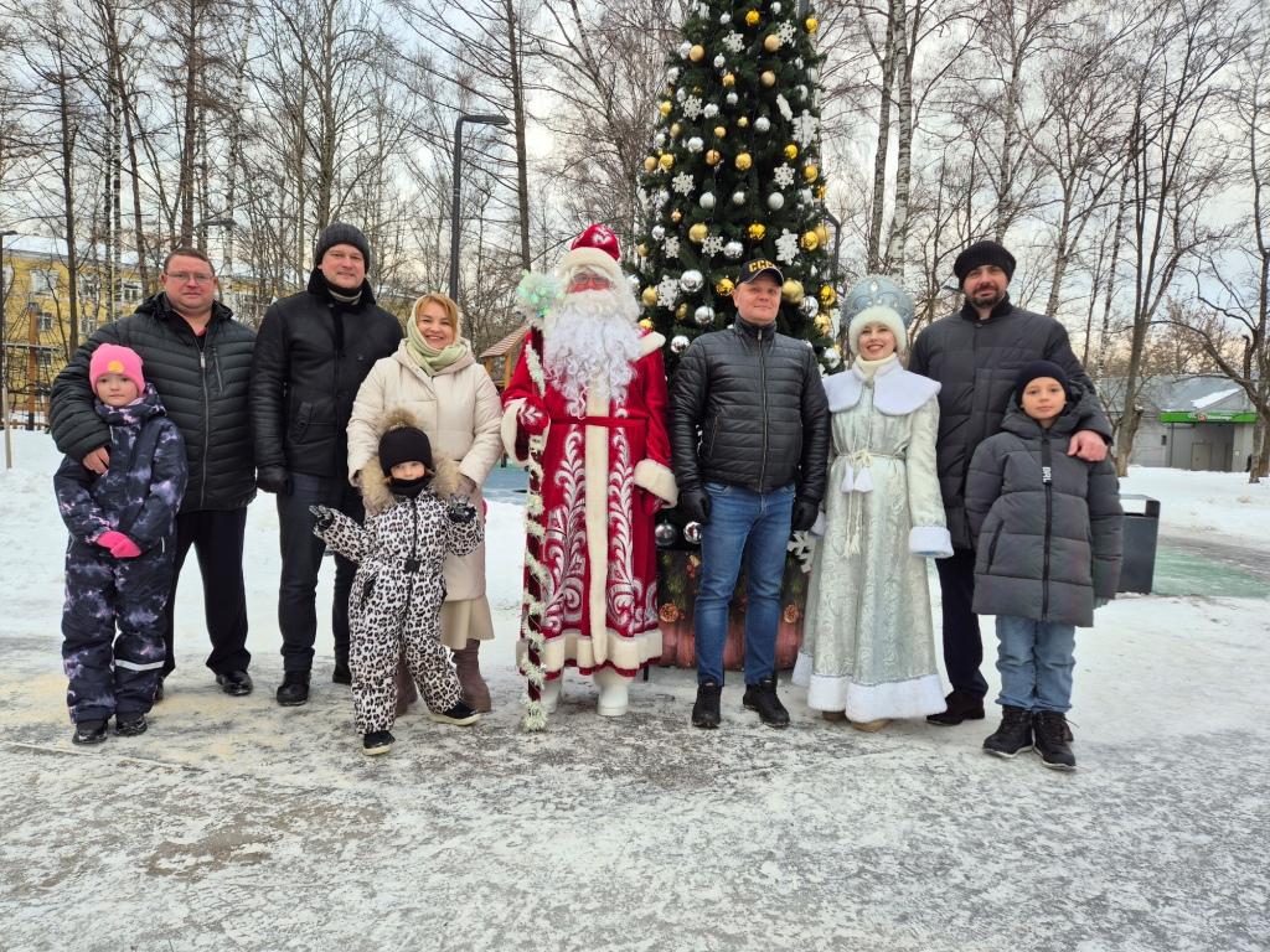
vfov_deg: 58.9
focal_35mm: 23
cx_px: 635
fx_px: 844
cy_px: 476
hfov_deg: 73.9
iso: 25
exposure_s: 1/180
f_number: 1.8
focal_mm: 5.4
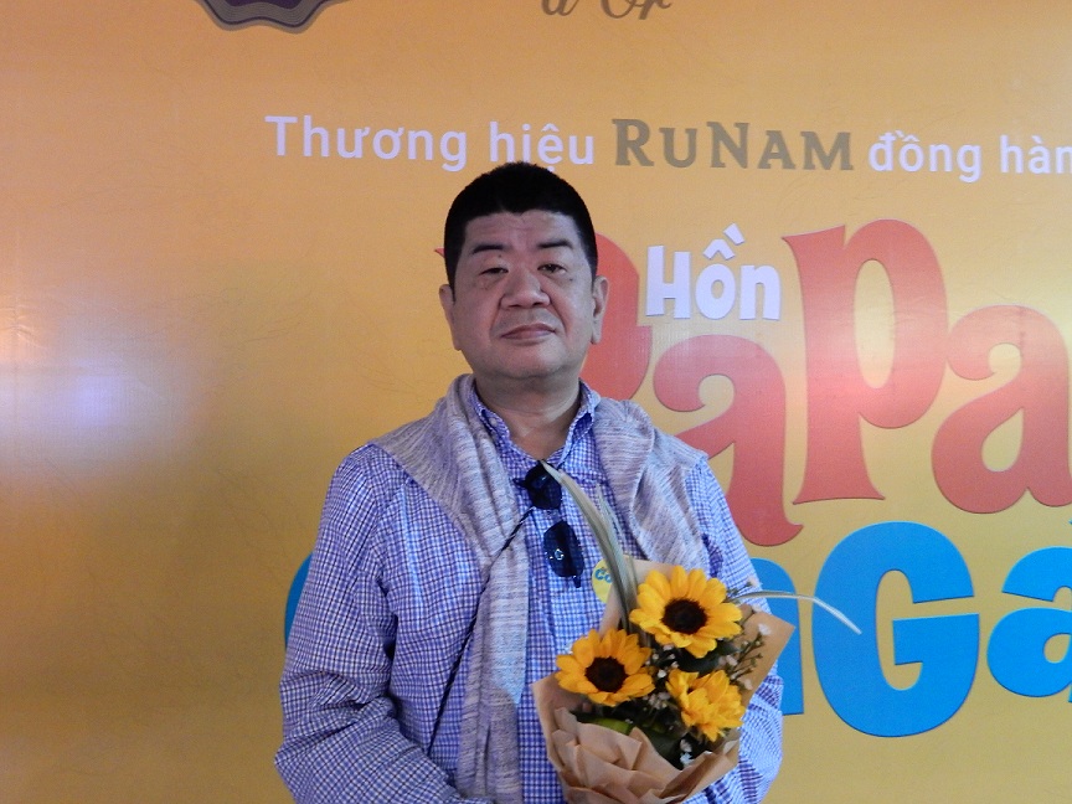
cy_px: 402
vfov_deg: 39.7
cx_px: 536
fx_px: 1115
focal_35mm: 36
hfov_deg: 51.4
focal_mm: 6.4
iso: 800
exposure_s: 1/2.5
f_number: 4
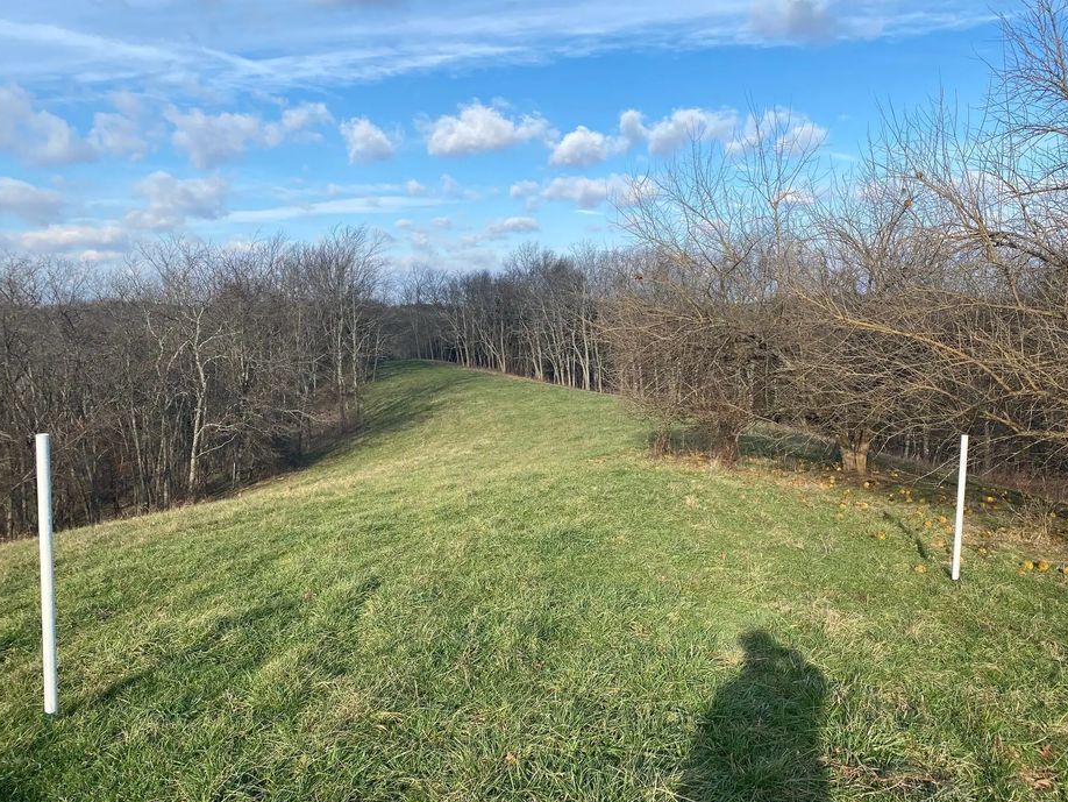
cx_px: 532
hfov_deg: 61.6
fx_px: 895
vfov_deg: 48.2
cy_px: 391
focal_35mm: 29
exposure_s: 1/2105
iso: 32
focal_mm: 4.25
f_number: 1.8
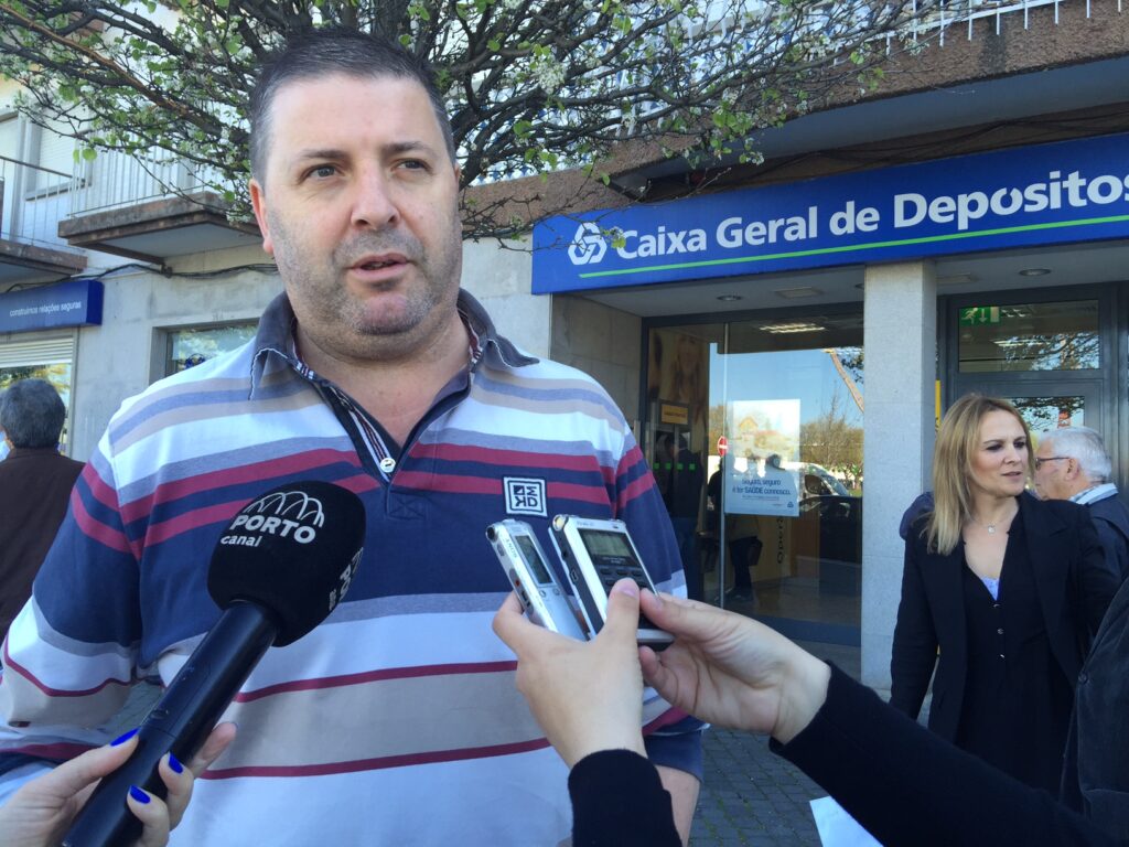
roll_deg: -1.8
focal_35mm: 29
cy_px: 424
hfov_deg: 61.7
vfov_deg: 48.2
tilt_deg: +4.4
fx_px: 946
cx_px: 564
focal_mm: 4.15
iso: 32
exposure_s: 1/119
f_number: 2.2
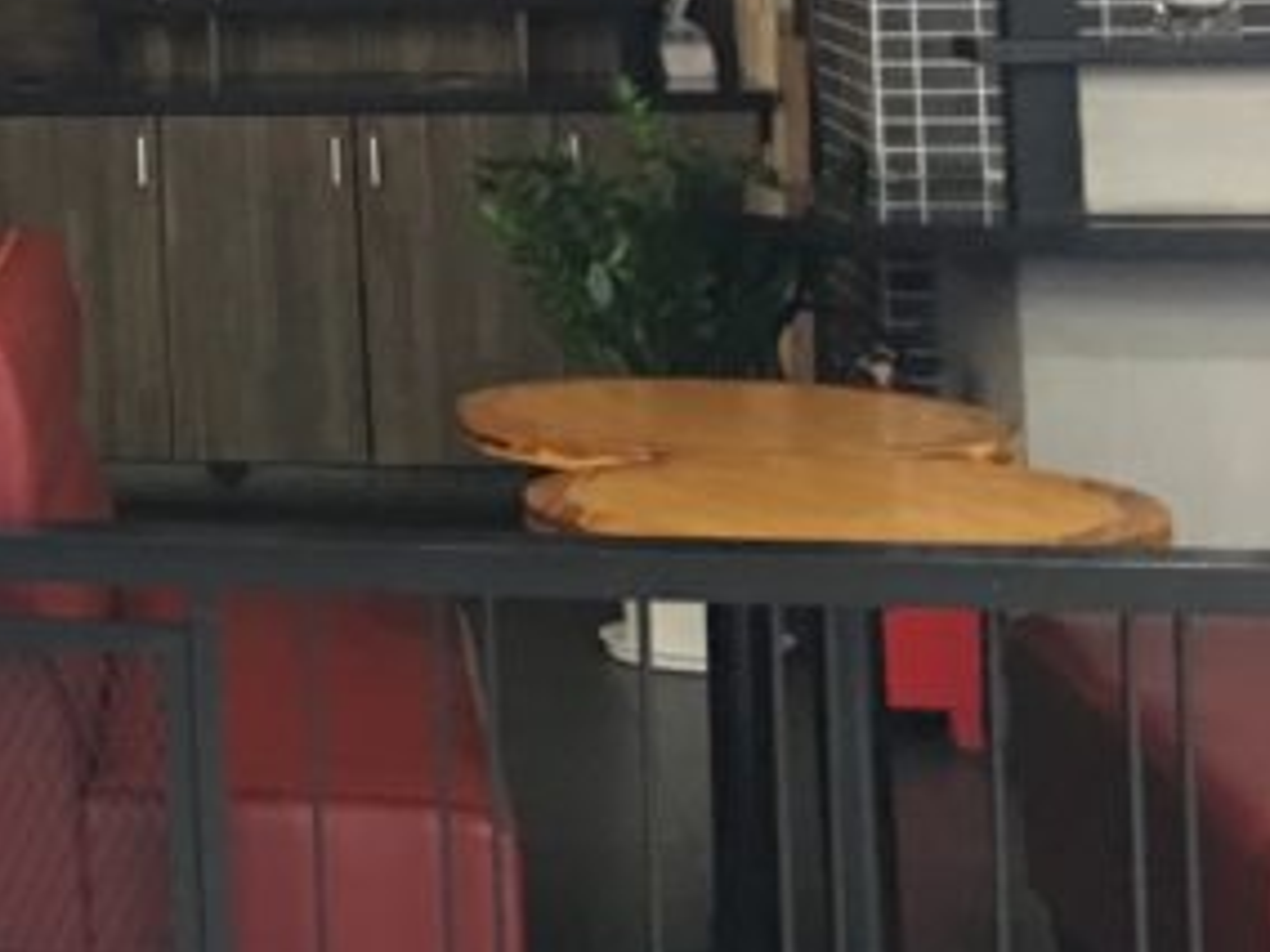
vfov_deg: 13.1
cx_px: -986
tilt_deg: +2.9
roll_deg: +1.6
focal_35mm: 109
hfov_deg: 15.6
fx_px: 3999
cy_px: -291
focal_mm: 4.15
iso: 80
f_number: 2.2
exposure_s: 1/10
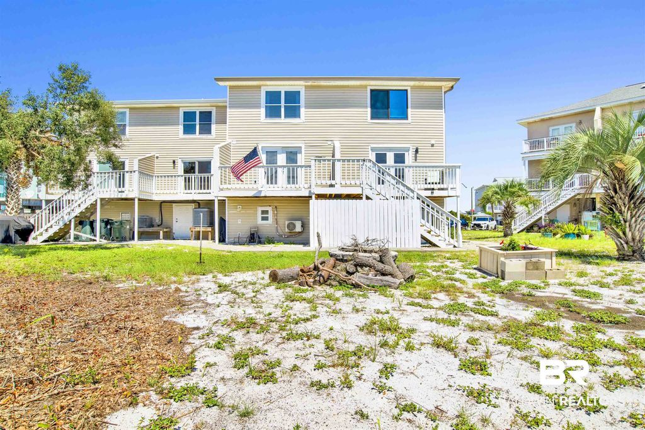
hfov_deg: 90.0
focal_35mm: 18
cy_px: 215
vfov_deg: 67.4
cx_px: 322
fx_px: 323
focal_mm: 18
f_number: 11
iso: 200
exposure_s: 1/500
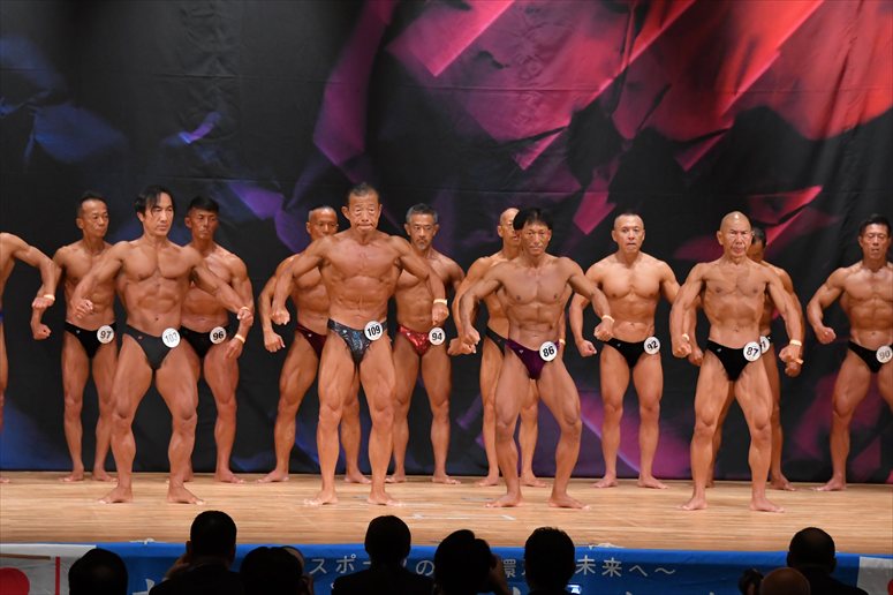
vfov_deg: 7.9
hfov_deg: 11.8
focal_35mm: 174
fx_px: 4314
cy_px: 298
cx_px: 446
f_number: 5.6
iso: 4500
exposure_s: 1/400
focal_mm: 116
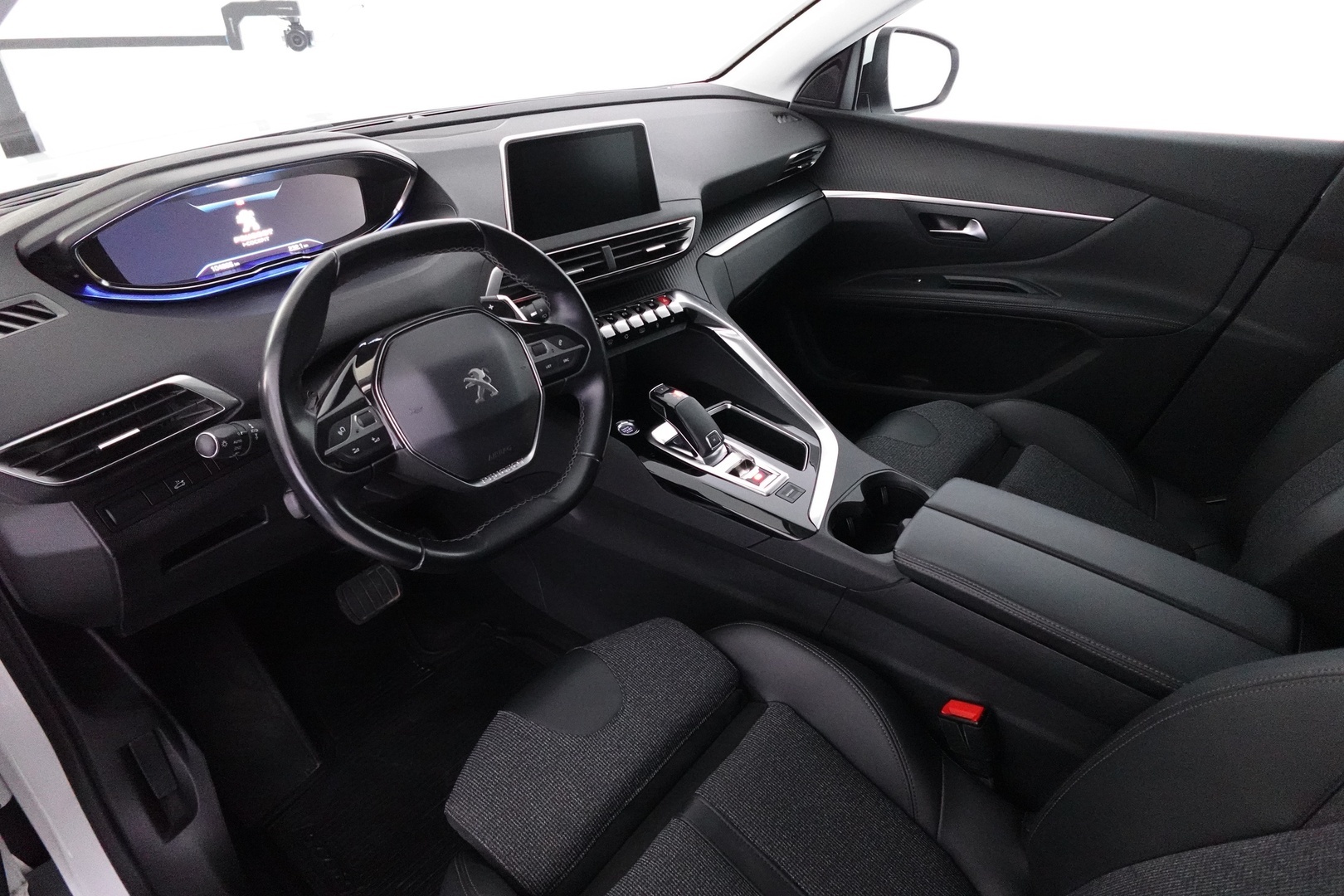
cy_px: 448
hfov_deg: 84.0
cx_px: 672
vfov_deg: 61.9
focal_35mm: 20
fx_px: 747
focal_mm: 7.6
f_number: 2
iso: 4000
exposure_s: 1/80
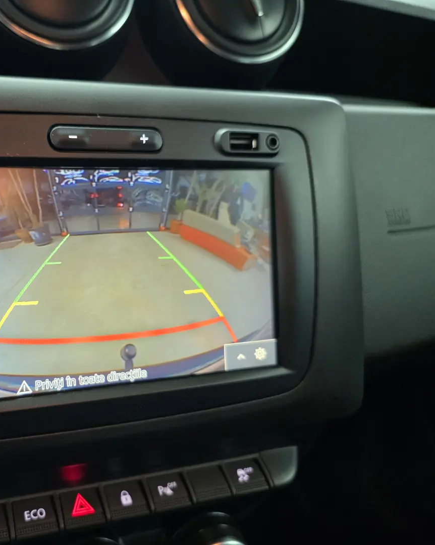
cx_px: 76
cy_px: 272
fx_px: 483
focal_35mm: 30
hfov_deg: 45.6
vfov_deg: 58.8
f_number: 1.7
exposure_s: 1/100
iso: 1000
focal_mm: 6.25
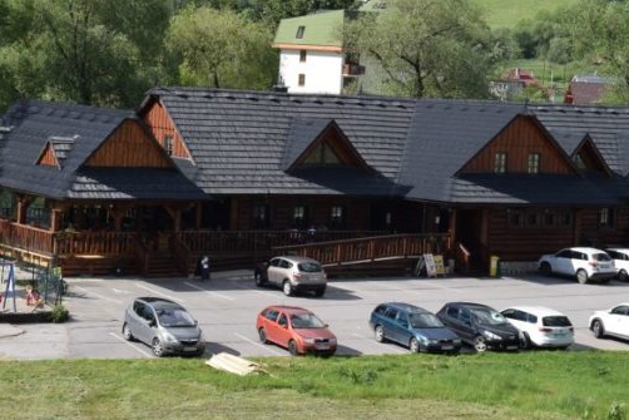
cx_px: 155
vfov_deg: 13.1
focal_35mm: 104
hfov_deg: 19.5
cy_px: 75
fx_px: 1818
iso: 200
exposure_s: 1/320
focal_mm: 34
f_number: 9
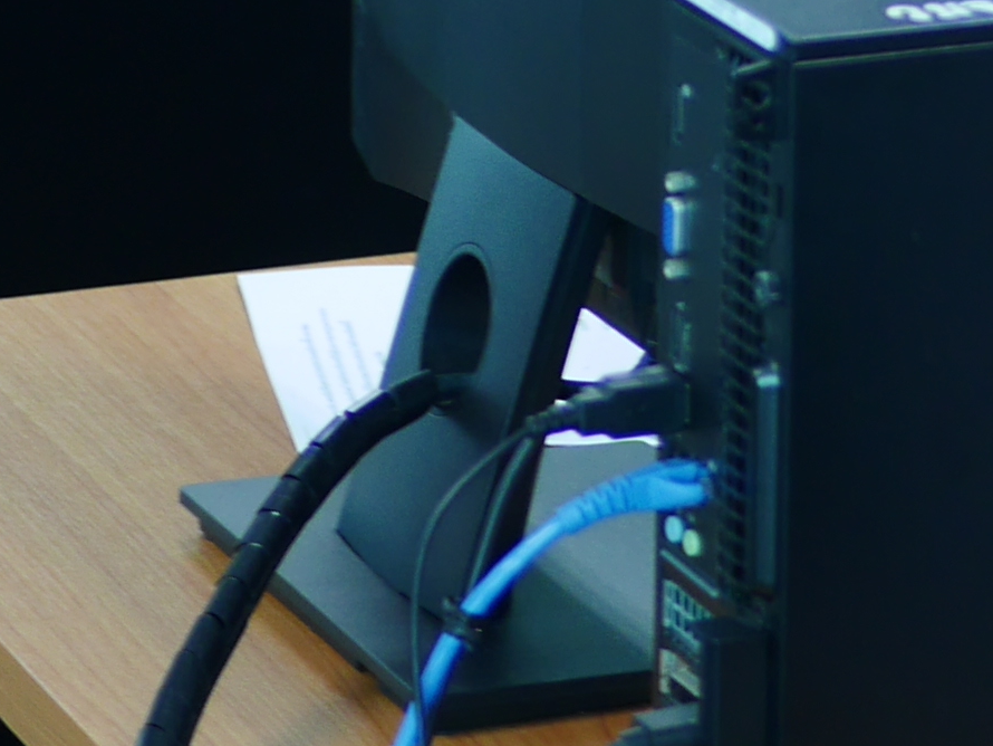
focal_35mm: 258
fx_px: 7403
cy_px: -812
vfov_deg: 5.6
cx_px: 1351
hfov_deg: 7.6
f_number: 1.7
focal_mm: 25
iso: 200
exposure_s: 1/60
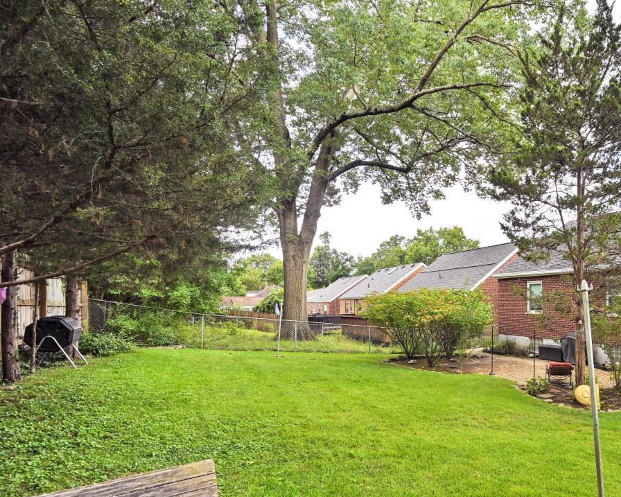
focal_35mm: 22
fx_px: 404
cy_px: 293
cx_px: 493
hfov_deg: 68.2
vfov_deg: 62.7
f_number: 5.6
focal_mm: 14
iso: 160
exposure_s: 1/250
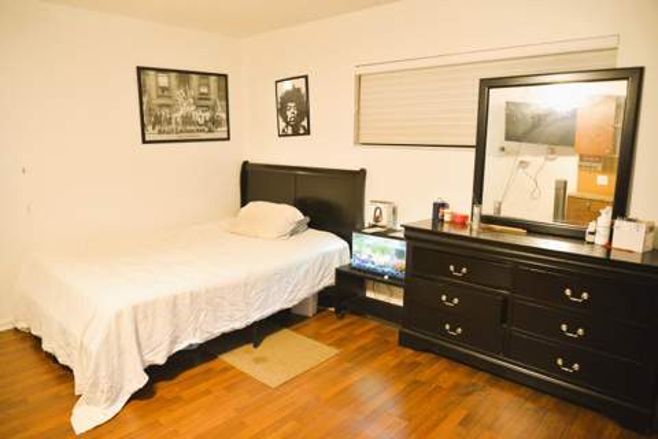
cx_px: 329
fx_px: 439
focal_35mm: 24
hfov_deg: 73.7
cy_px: 220
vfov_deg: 53.1
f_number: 3.5
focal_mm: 24
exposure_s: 1/30
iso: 2000
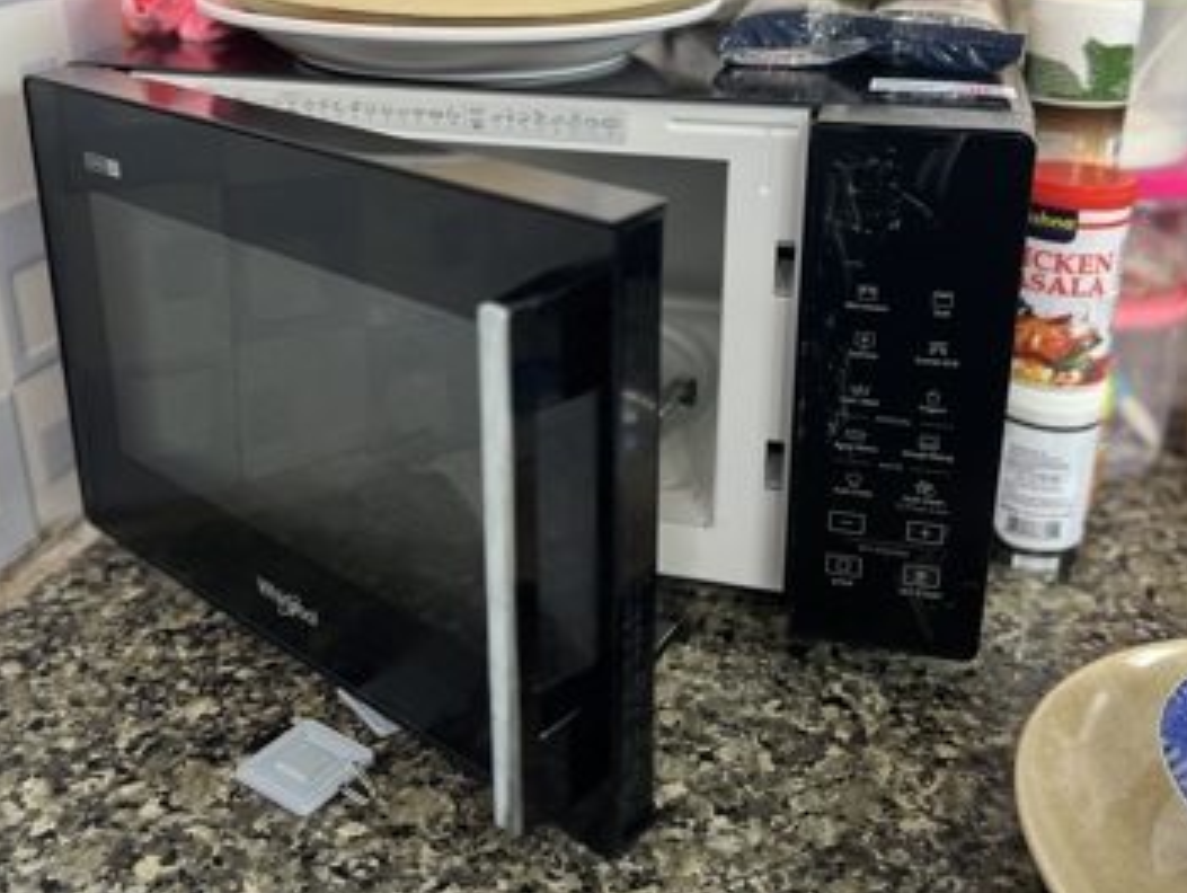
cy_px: 272
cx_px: 588
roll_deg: +3.9
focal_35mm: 37
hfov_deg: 50.1
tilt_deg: -20.0
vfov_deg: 38.1
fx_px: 1270
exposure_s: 1/94
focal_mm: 5.7
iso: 125
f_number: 1.5
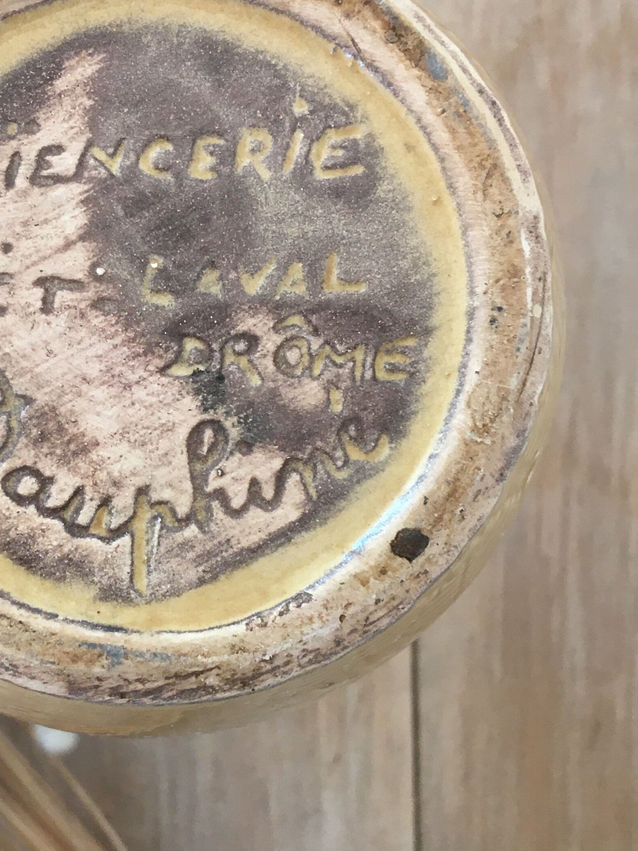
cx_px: 132
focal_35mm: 56
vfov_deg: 34.3
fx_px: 1376
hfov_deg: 25.7
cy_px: 449
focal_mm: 4.15
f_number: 2.2
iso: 50
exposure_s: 1/33
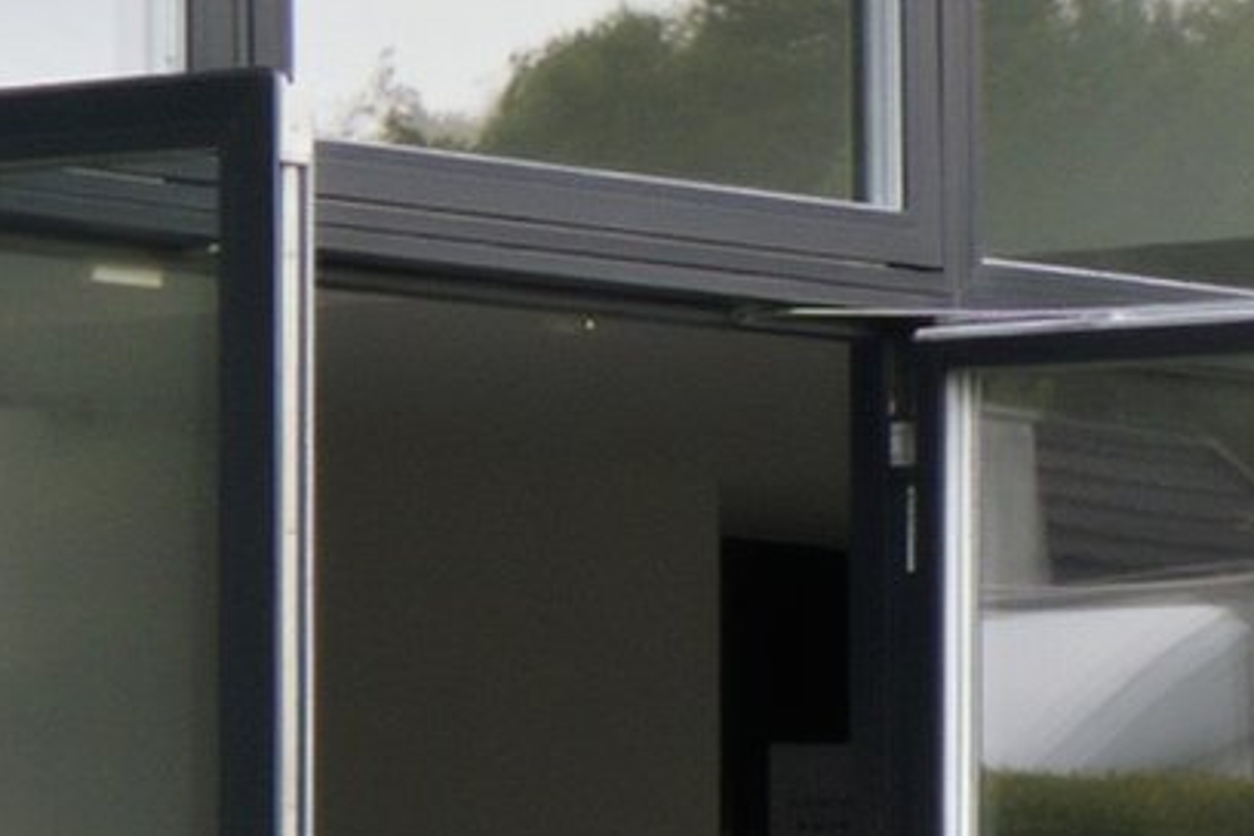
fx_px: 7419
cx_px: 2038
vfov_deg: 6.4
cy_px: 436
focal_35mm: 213
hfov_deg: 9.3
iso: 200
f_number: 8
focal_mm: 19.1
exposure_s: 1/160
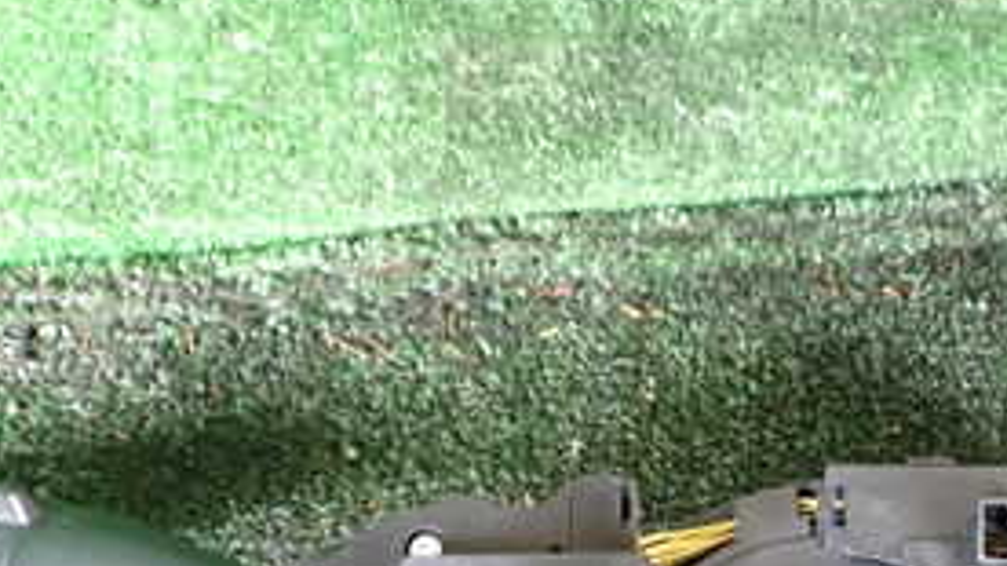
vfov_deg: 16.3
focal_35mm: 71
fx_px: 1895
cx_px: 836
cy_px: 679
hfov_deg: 29.0
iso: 500
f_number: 2.3
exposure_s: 1/30
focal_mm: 5.4
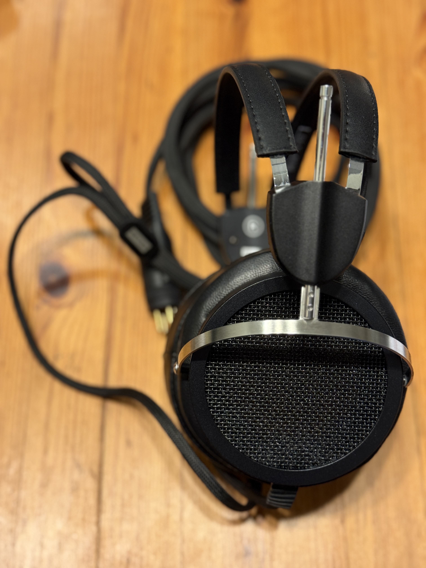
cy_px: 284
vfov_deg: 39.7
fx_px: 788
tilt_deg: -68.4
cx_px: 213
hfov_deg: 30.3
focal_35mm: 48
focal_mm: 6.76
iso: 250
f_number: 1.78
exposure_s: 1/33
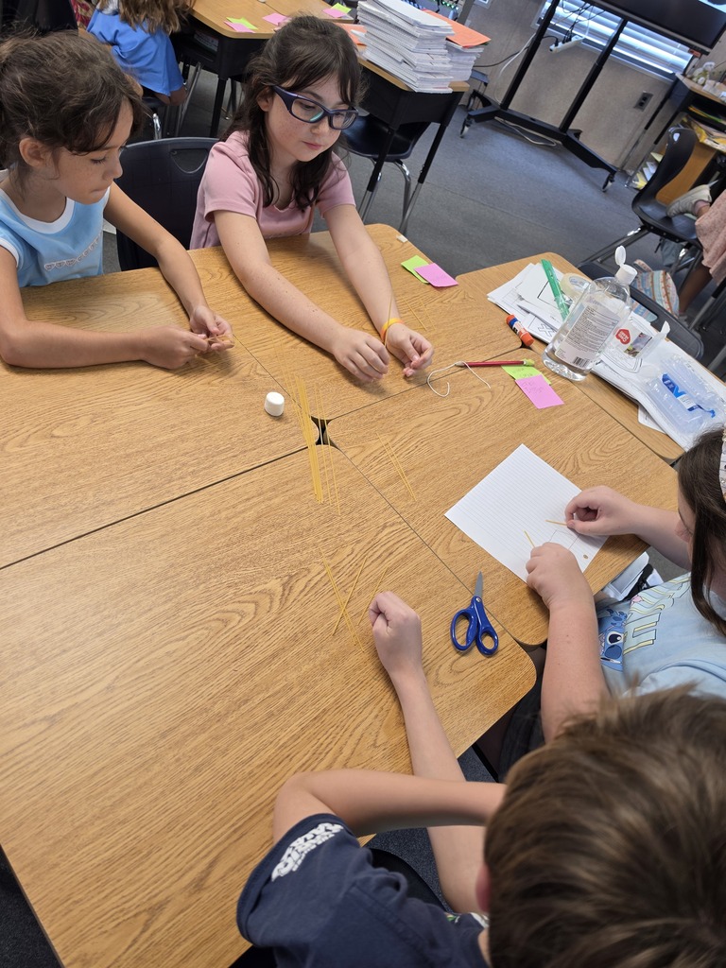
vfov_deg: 73.9
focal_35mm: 23
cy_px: 484
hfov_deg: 58.9
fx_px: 643
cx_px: 363
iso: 80
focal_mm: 6.5
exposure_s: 1/120
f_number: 1.4
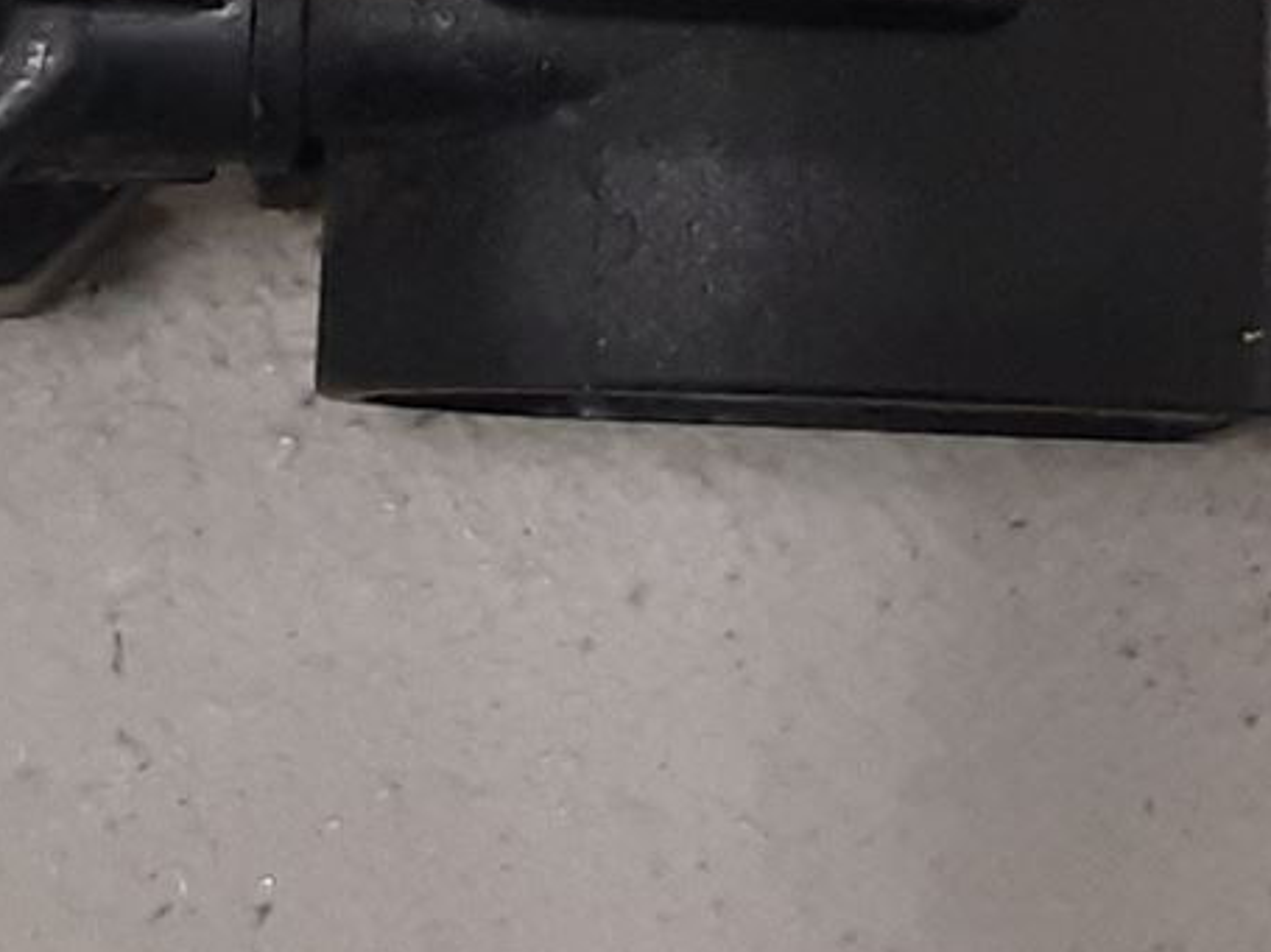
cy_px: -623
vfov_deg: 11.9
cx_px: 925
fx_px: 4295
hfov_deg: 16.8
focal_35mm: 117
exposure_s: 1/50
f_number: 1.7
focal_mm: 3.93
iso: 160
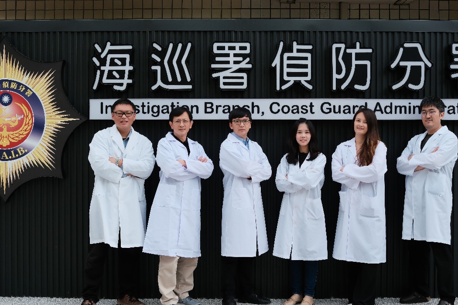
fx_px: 636
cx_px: 223
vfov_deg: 27.0
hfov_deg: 39.6
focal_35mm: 50
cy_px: 143
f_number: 5.6
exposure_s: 1/340
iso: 500
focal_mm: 27
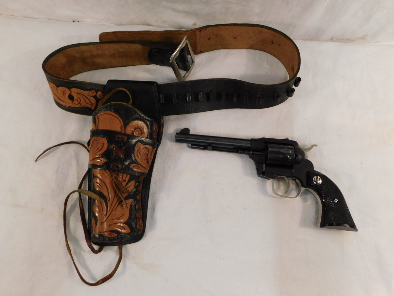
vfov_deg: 58.9
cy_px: 148
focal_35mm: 23
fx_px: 262
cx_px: 197
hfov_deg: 73.9
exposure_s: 1/40
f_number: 3
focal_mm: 4
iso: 125
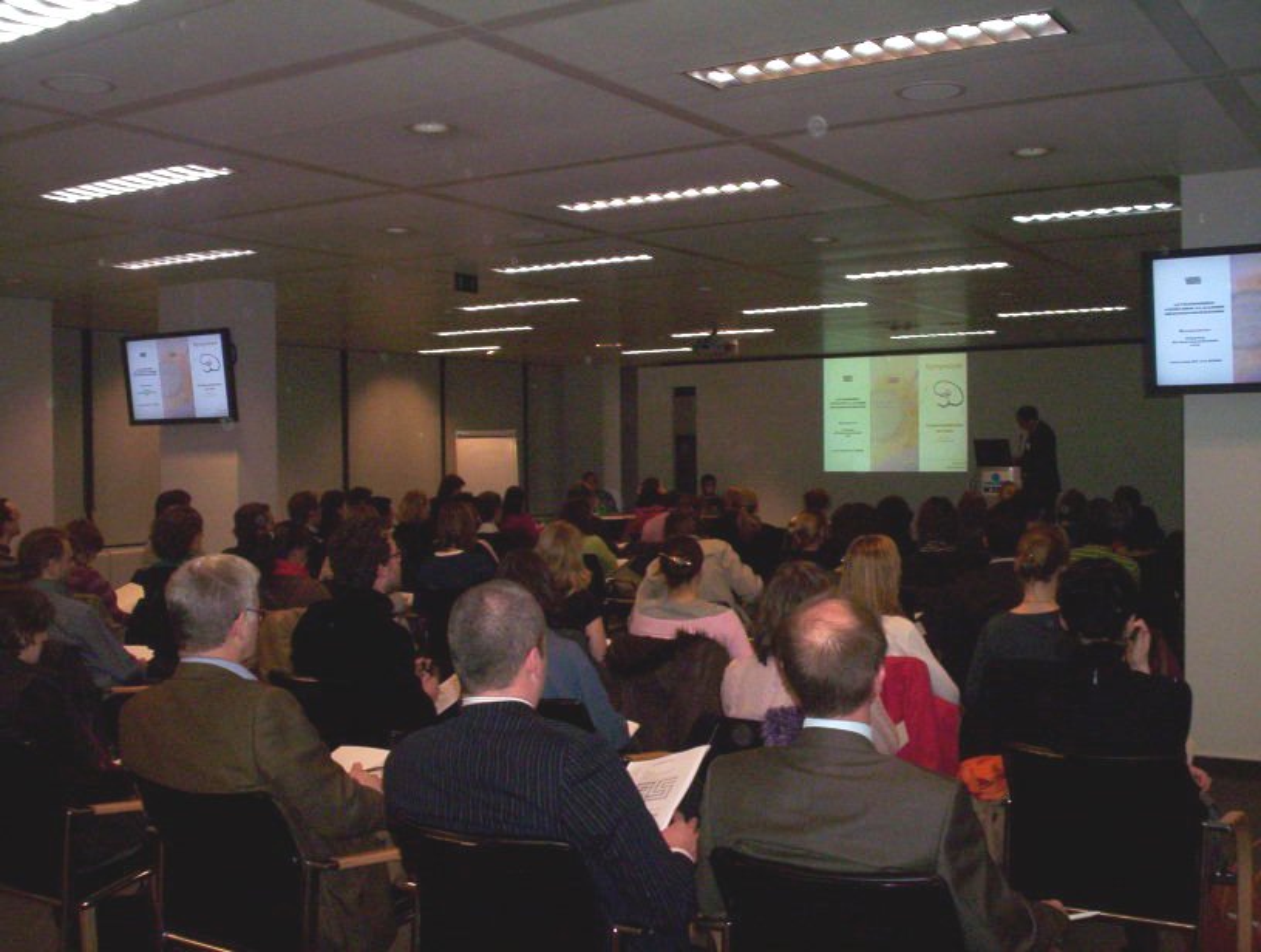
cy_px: 476
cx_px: 630
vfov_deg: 37.9
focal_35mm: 38
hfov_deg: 48.9
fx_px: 1388
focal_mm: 4.99
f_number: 4.5
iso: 140
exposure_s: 1/60
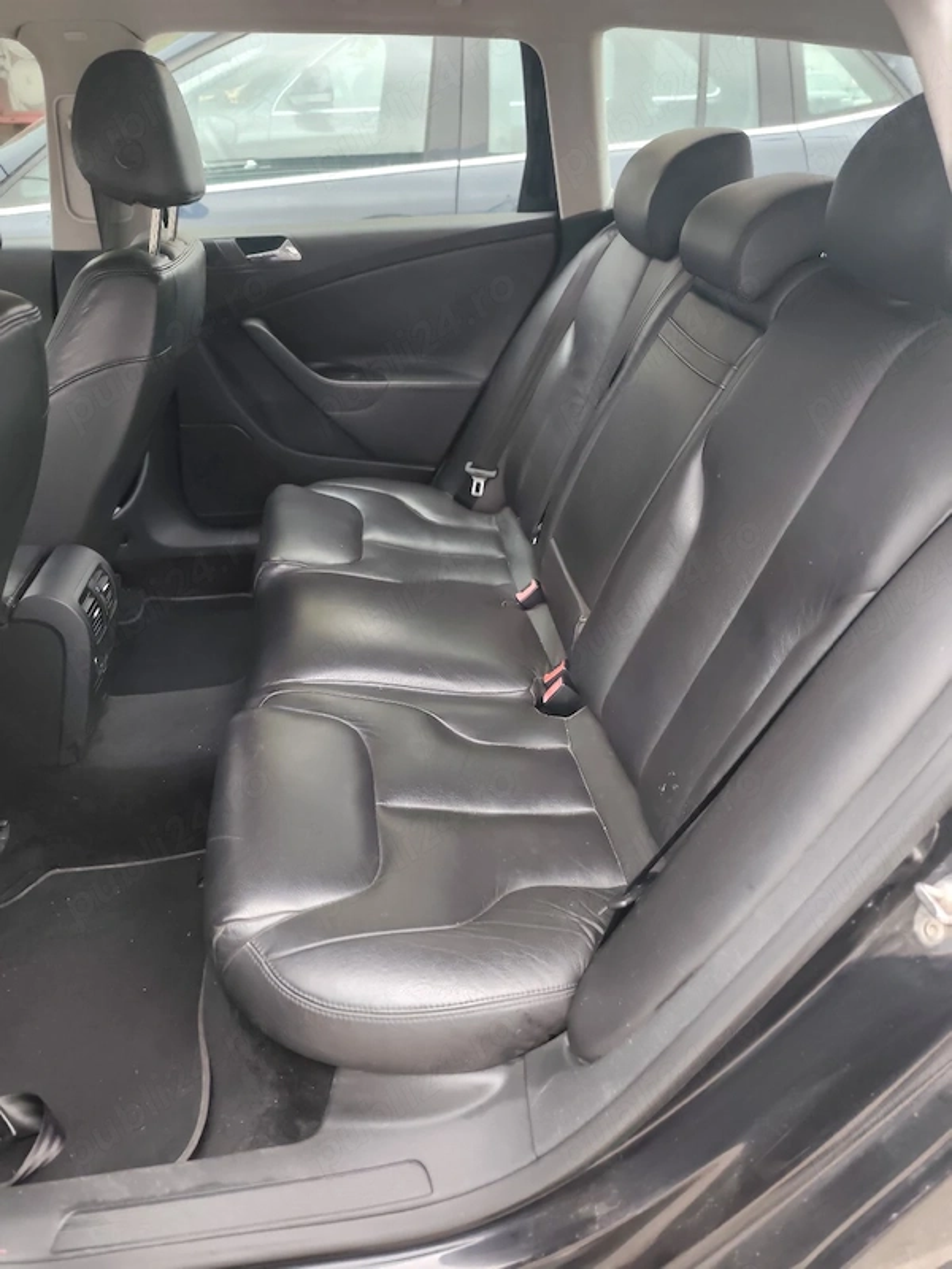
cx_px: 476
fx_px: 843
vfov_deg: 73.9
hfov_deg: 58.9
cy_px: 634
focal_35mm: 23
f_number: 1.65
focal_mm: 6.19
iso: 400
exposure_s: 1/25.7
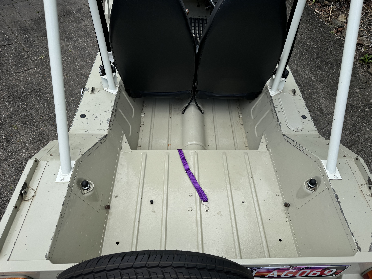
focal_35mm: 25
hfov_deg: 69.4
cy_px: 140
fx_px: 269
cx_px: 192
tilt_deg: -46.9
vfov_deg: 54.9
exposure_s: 1/2506
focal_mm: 6.76
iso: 80
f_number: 1.78
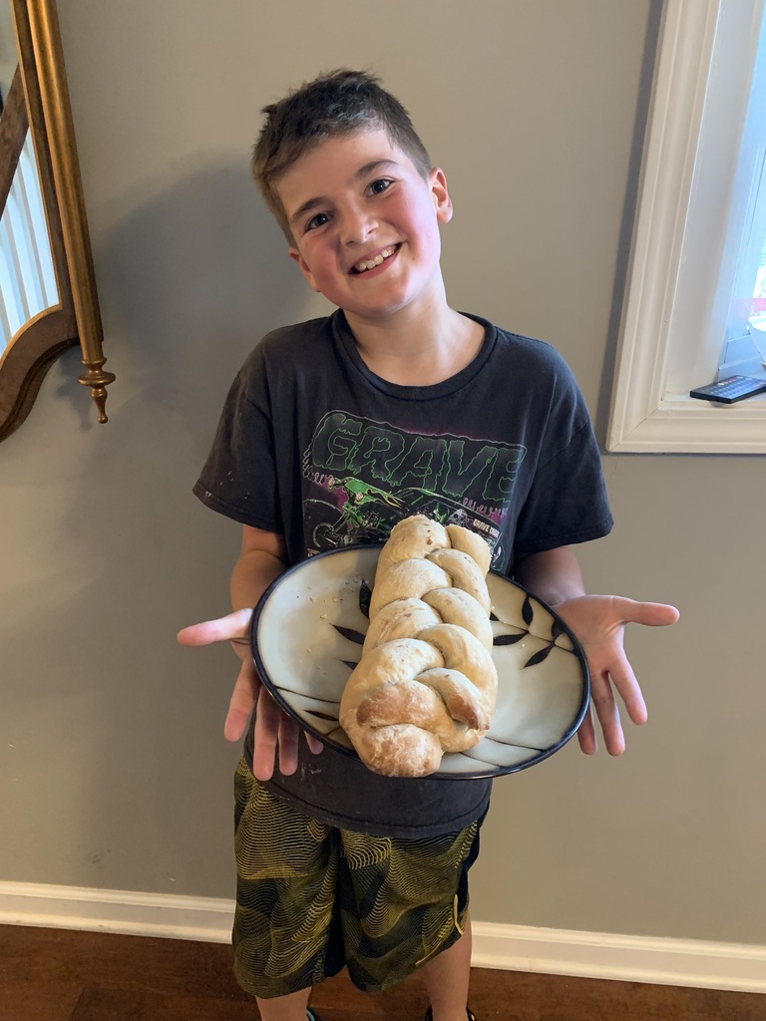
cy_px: 510
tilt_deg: -23.3
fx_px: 767
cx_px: 383
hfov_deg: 53.1
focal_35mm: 26
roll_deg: -0.6
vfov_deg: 67.3
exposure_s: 1/40
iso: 400
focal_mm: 4.25
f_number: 1.8
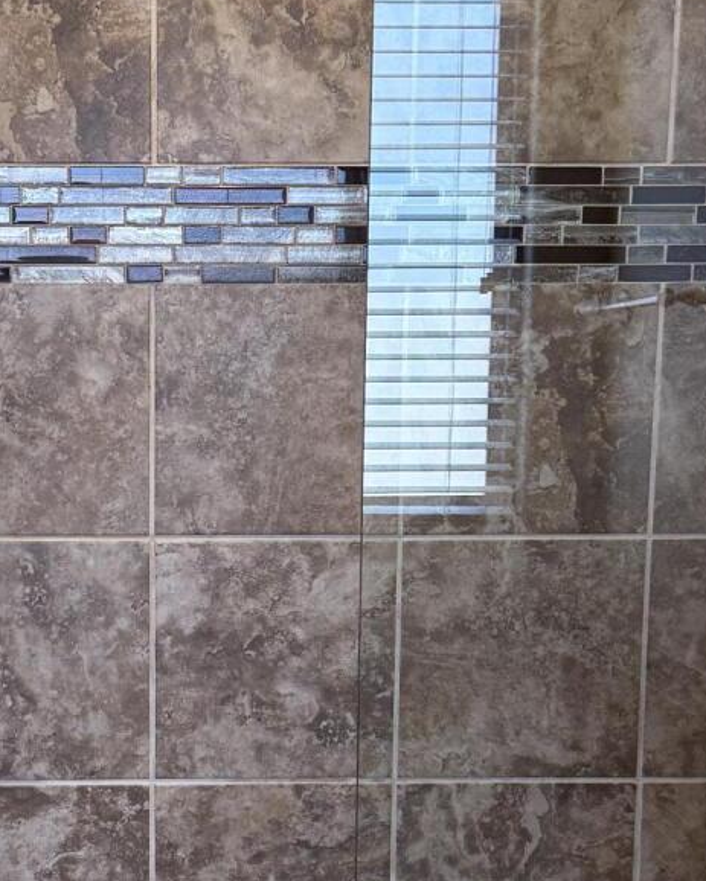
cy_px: 727
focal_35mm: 81
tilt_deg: -10.1
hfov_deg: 18.8
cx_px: 165
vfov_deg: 23.2
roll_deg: -0.1
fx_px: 2114
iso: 200
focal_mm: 6.76
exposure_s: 1/120
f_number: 1.78
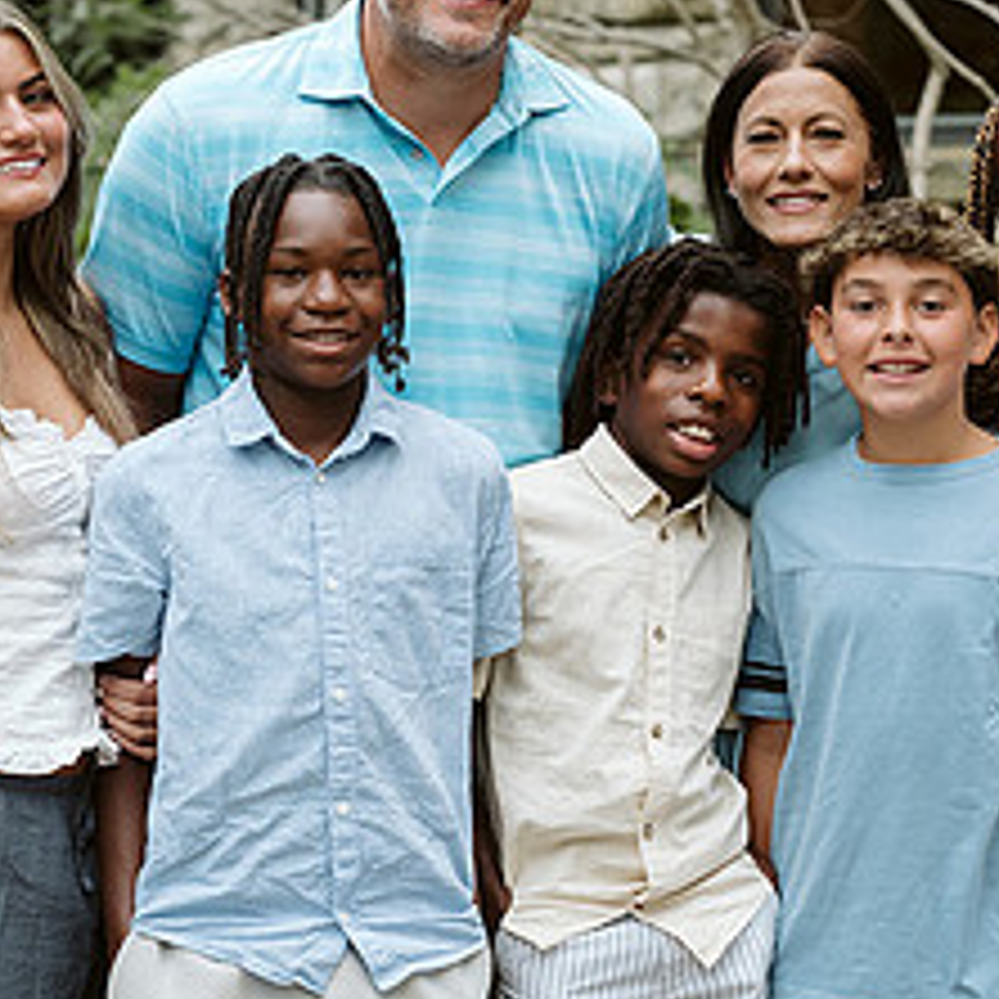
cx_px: 782
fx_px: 4081
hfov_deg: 13.9
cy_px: 431
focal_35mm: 125
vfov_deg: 14.0
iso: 800
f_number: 2.8
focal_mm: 50
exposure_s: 1/320
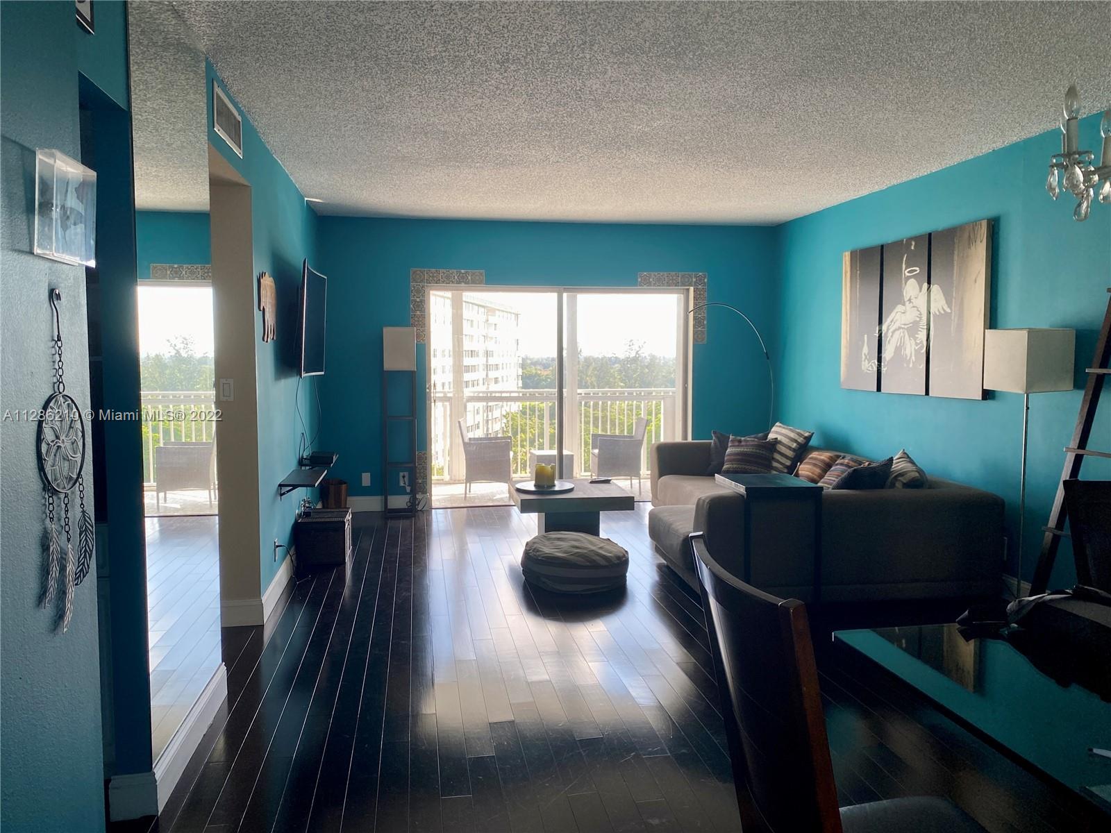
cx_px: 556
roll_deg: +0.2
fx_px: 834
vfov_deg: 53.1
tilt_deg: -3.8
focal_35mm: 26
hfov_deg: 67.3
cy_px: 416
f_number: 1.8
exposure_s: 1/152
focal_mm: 4.25
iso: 32
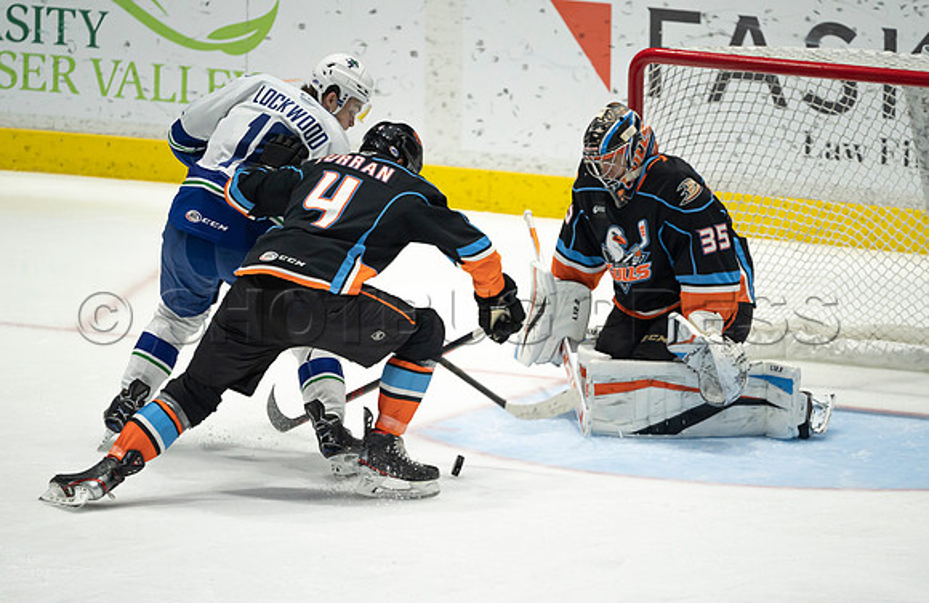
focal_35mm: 733
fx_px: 18746
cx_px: 480
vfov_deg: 1.8
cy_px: 345
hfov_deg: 2.8
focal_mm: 600
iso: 1600
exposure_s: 1/640
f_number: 4
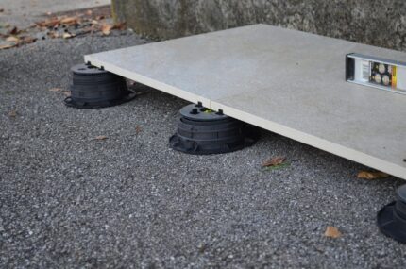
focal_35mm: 69
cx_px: 203
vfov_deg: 19.7
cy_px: 134
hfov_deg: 29.3
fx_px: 777
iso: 500
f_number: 5.3
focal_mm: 46
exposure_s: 1/60
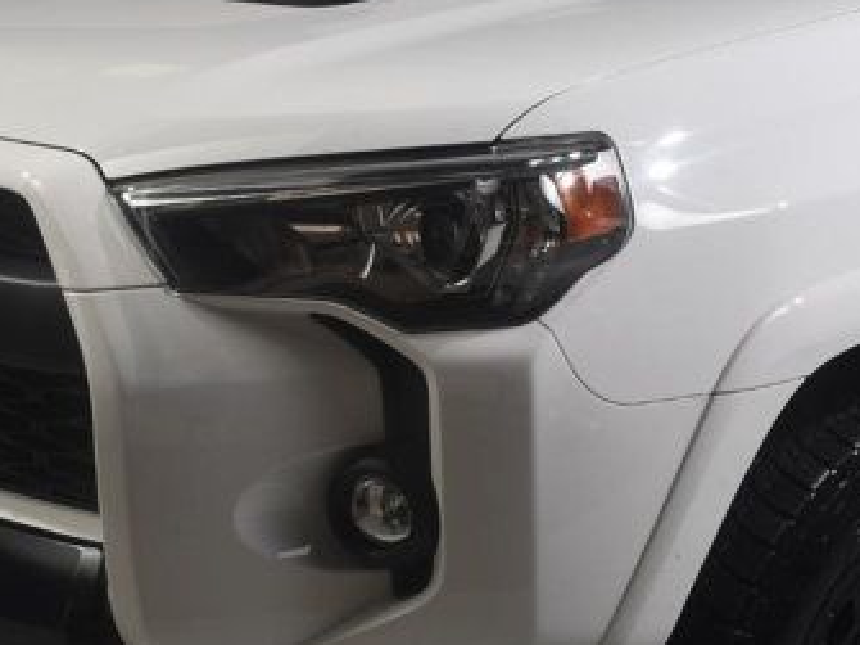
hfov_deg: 19.4
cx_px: 714
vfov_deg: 14.8
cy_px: 280
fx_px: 2484
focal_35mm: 100
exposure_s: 1/160
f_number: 13
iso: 100
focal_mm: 23
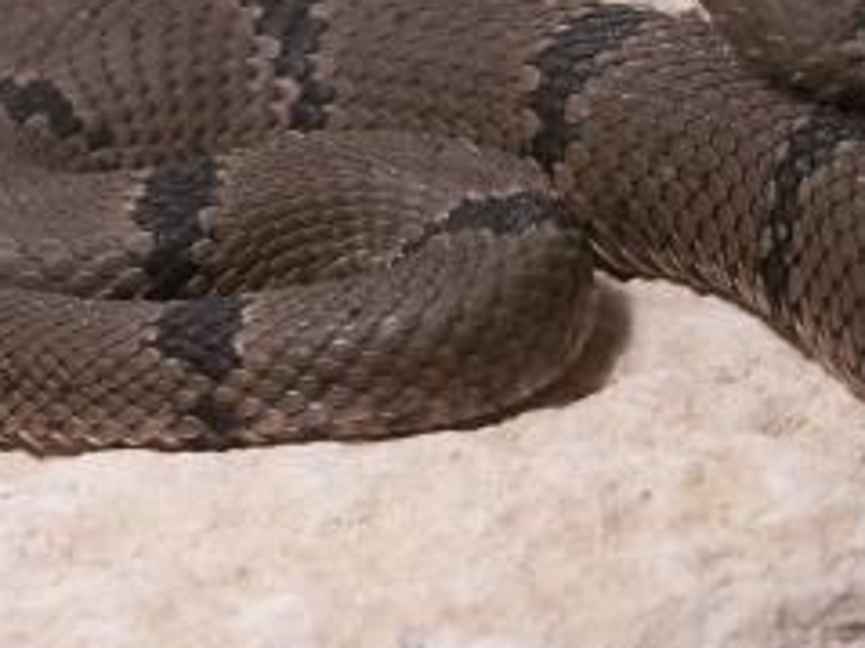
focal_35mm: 220
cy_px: 183
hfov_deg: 9.0
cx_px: 565
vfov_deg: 6.7
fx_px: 5495
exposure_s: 1/80
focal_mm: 13.7
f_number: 3.2
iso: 80
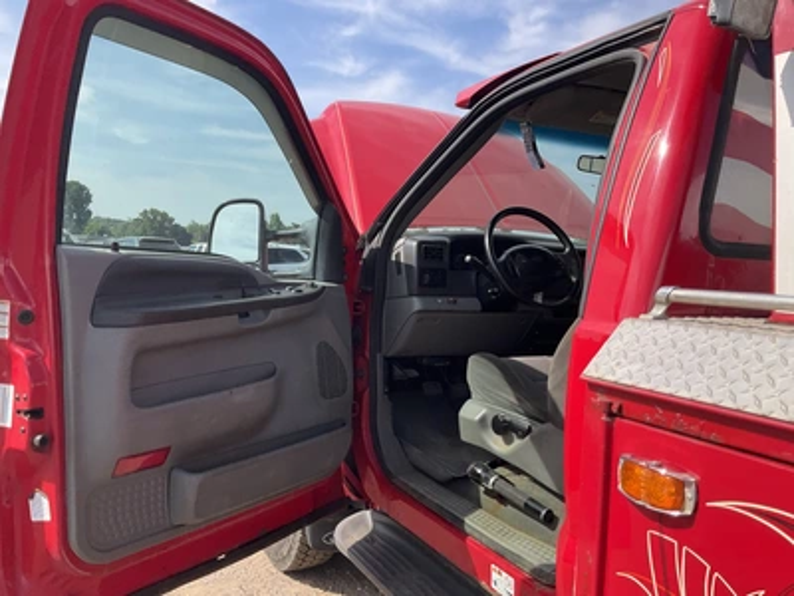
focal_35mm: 29
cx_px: 397
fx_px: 665
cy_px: 298
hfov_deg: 61.7
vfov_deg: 48.2
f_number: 1.8
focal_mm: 3
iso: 25
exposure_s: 1/1221
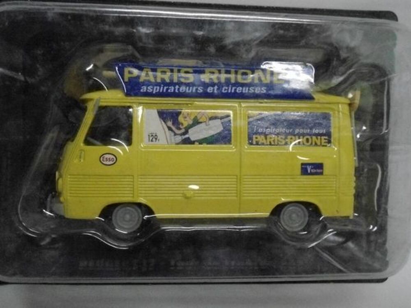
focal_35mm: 37
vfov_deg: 38.7
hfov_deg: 50.1
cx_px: 206
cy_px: 154
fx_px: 439
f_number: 3.2
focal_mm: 6.7
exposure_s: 1/160
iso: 1600
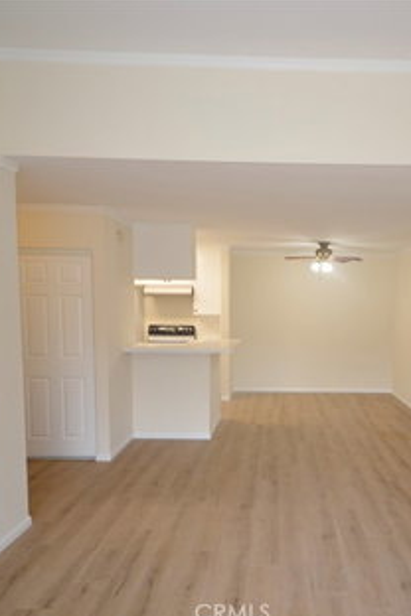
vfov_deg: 76.1
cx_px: 285
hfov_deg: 53.6
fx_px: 394
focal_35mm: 23
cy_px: 312
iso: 280
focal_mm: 10
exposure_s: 1/60
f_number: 4
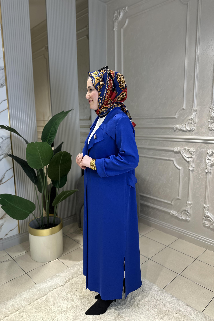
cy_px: 160
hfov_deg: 51.3
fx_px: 223
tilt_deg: -9.8
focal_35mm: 25
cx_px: 106
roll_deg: +0.6
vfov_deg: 71.5
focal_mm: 6.86
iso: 64
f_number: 1.78
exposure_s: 1/117
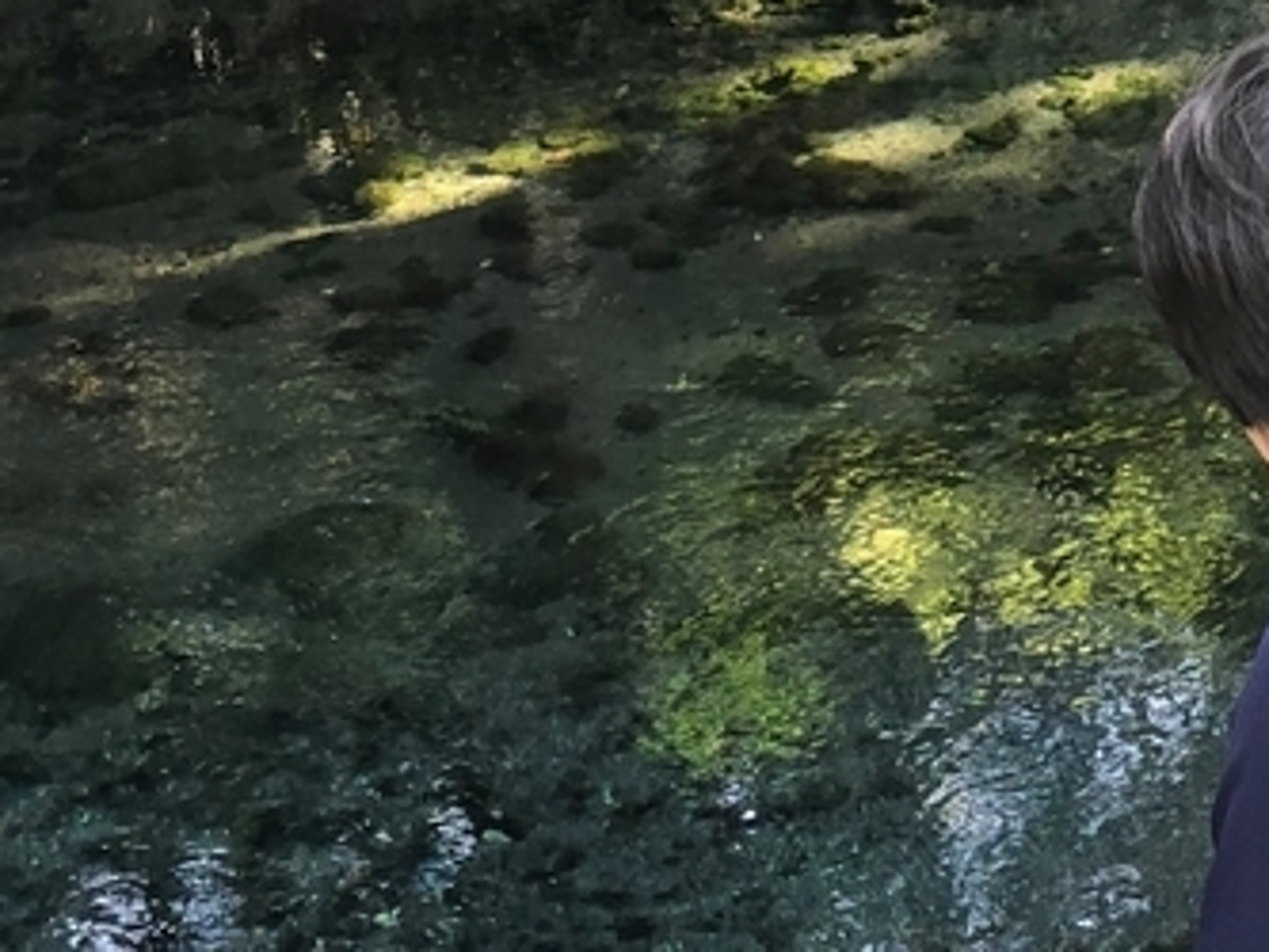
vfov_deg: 14.3
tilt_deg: -14.2
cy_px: -152
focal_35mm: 101
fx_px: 3704
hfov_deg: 19.0
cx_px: 1227
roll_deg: +4.1
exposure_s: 1/30
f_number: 1.8
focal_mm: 3.99
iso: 32
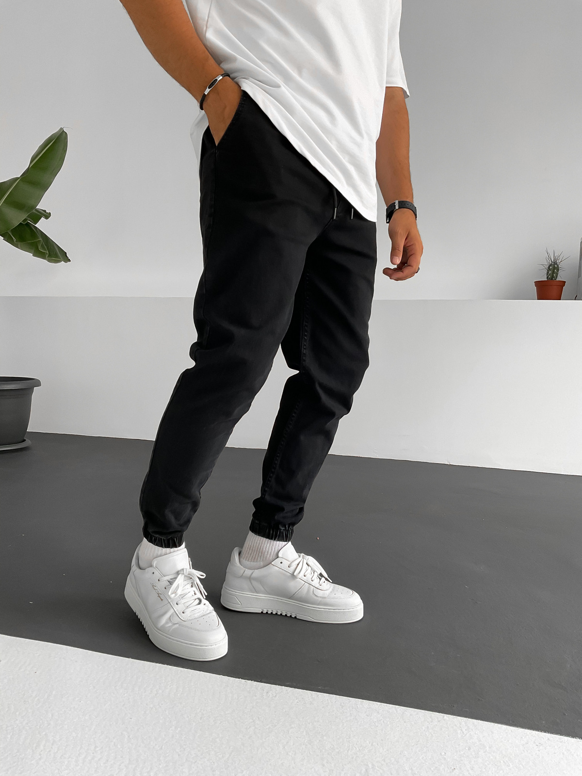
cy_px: 388
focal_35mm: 29
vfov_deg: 61.7
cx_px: 291
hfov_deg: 48.2
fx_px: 650
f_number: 1.8
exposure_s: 1/120
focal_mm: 3
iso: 64
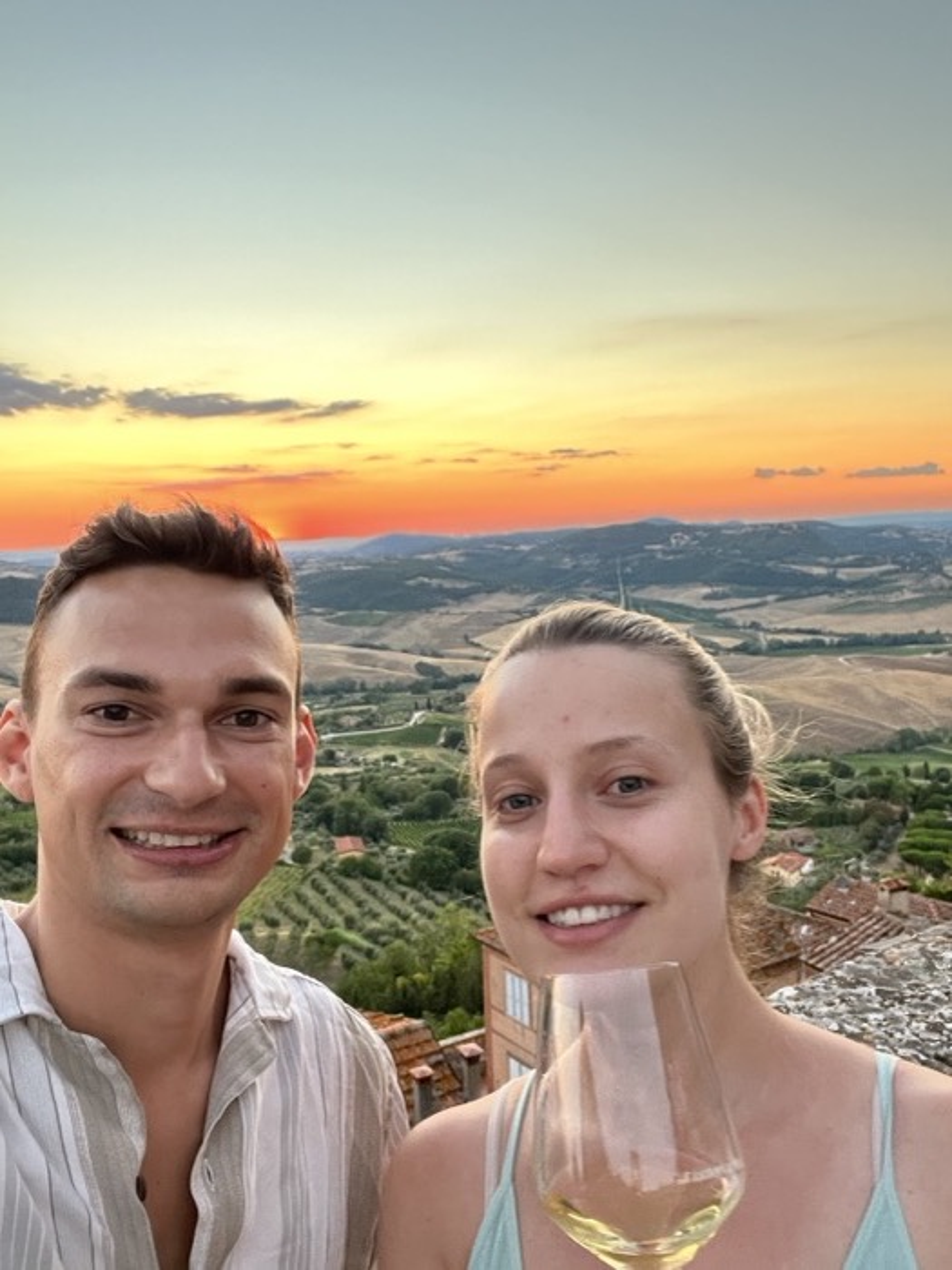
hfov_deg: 46.8
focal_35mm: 30
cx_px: 476
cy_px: 635
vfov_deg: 60.0
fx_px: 1100
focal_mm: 2.71
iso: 160
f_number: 2.2
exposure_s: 1/60
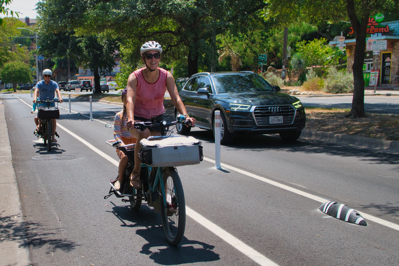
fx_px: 410
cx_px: 201
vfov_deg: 35.9
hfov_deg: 51.9
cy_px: 136
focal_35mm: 37
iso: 400
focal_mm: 24
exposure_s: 1/2000
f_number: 4
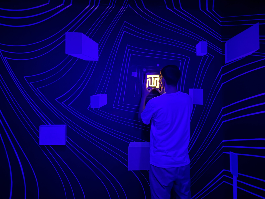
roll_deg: +0.0
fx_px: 184
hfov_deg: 71.6
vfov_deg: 56.8
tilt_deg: +1.5
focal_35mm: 24
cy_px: 100
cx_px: 132
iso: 4000
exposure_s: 1/5
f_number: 1.78
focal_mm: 6.76
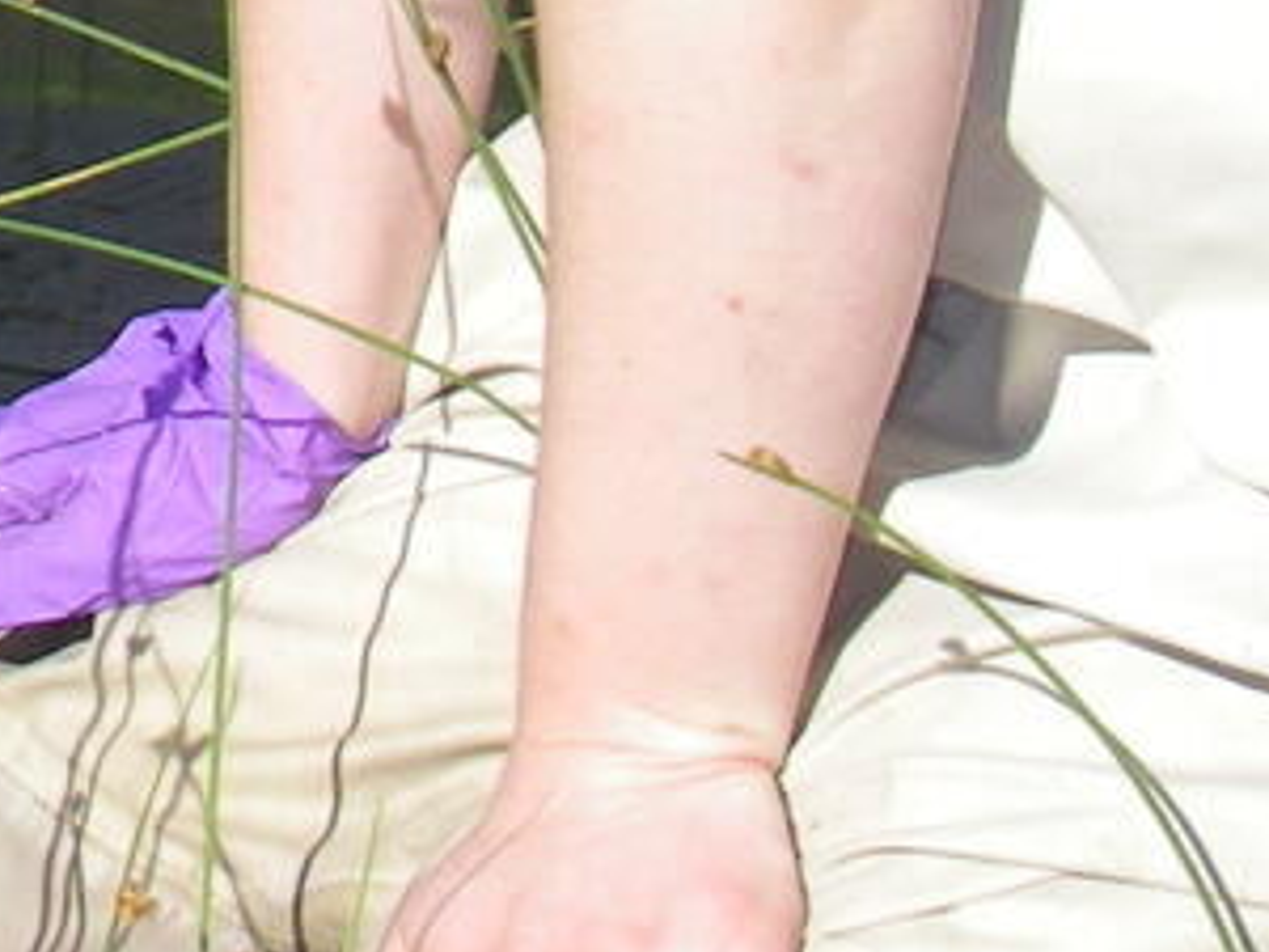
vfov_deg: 8.5
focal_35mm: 169
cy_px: -609
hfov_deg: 10.9
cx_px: -1100
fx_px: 6195
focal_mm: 6.3
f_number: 6.6
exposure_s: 1/125
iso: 64
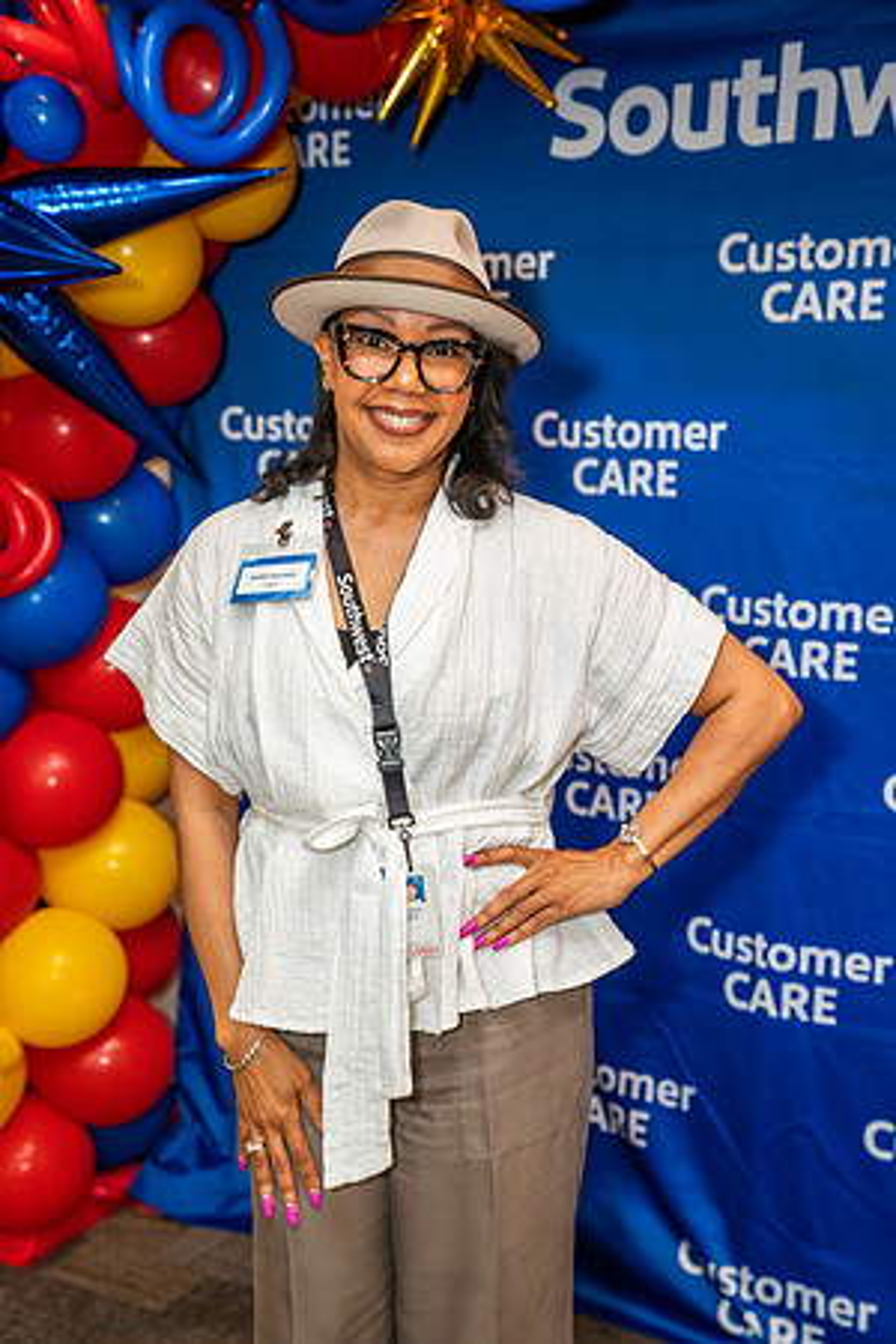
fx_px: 1904
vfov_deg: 38.9
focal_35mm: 51
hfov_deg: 26.5
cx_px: 448
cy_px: 672
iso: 1250
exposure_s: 1/160
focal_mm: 51
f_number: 4
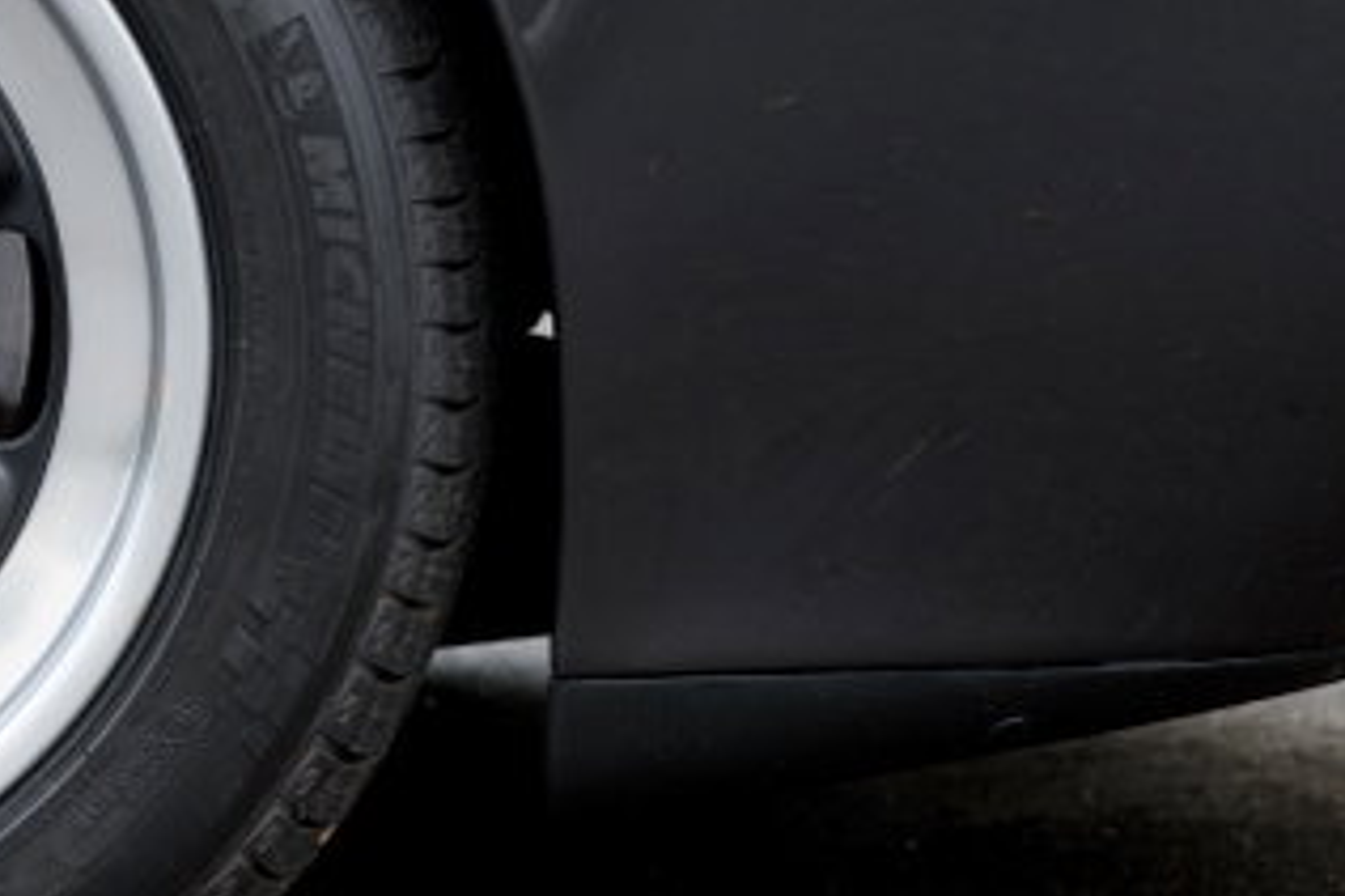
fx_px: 16280
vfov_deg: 3.1
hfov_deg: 4.7
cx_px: 106
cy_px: -100
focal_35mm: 436
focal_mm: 135
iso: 400
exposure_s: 1/400
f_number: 6.3
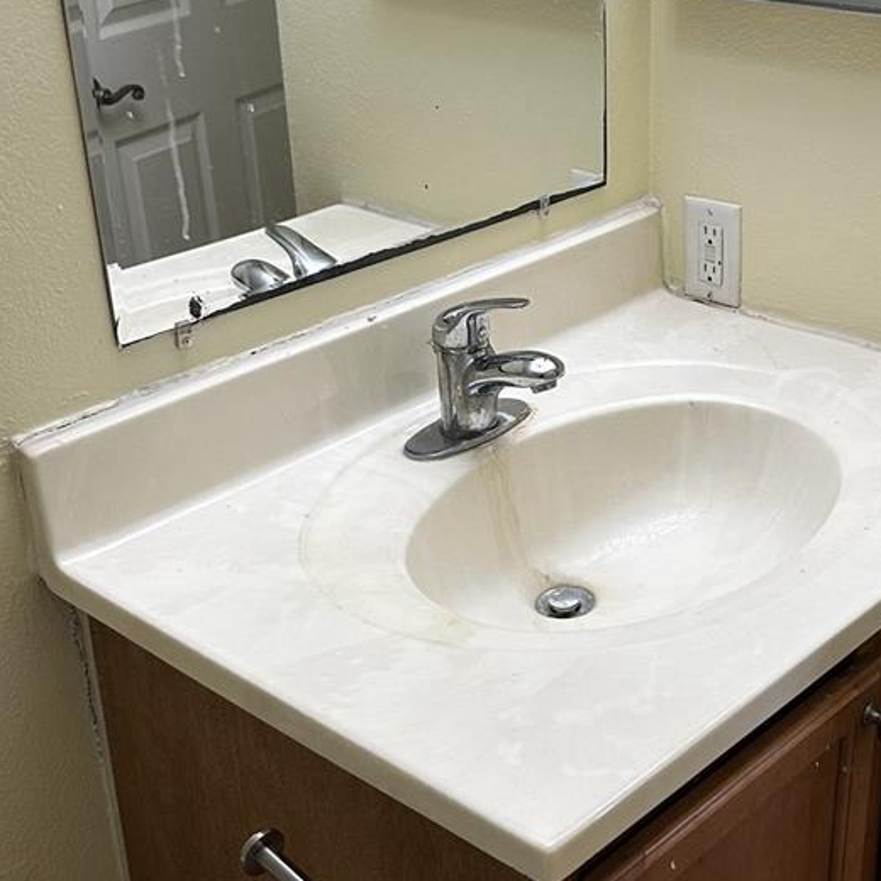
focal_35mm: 53
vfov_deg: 32.2
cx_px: 569
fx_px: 1526
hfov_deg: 32.0
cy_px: 396
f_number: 1.5
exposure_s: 1/120
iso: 100
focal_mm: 5.7
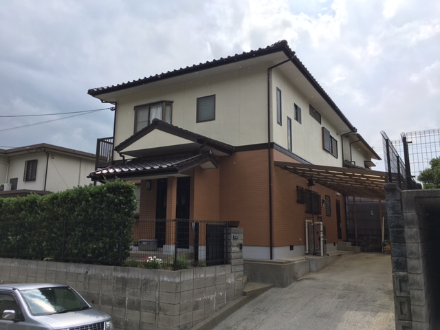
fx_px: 369
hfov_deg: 61.7
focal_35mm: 29
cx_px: 220
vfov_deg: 48.2
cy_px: 165
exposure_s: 1/1326
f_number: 2.2
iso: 25
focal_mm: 4.15
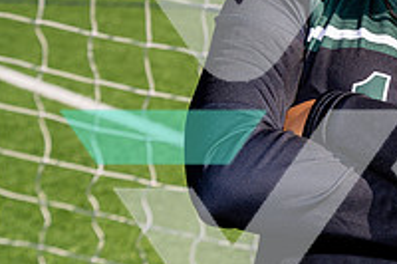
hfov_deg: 10.7
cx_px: 572
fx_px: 2049
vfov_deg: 7.3
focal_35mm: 186
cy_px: -25
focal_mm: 64
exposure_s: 1/250
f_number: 8
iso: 100
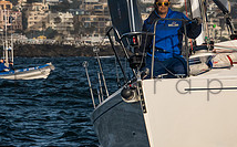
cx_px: 118
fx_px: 2754
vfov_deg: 3.1
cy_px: -72
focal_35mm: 427
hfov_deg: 4.9
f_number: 8
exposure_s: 1/1600
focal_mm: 110
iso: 400
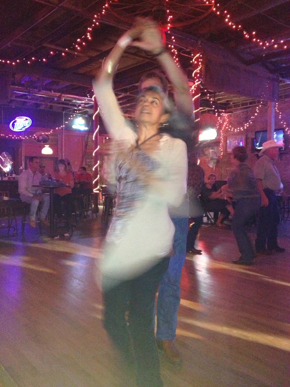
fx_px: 391
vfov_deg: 52.6
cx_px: 145
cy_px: 194
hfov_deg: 40.7
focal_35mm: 35
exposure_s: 1/16
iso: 800
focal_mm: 4.28
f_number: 2.4
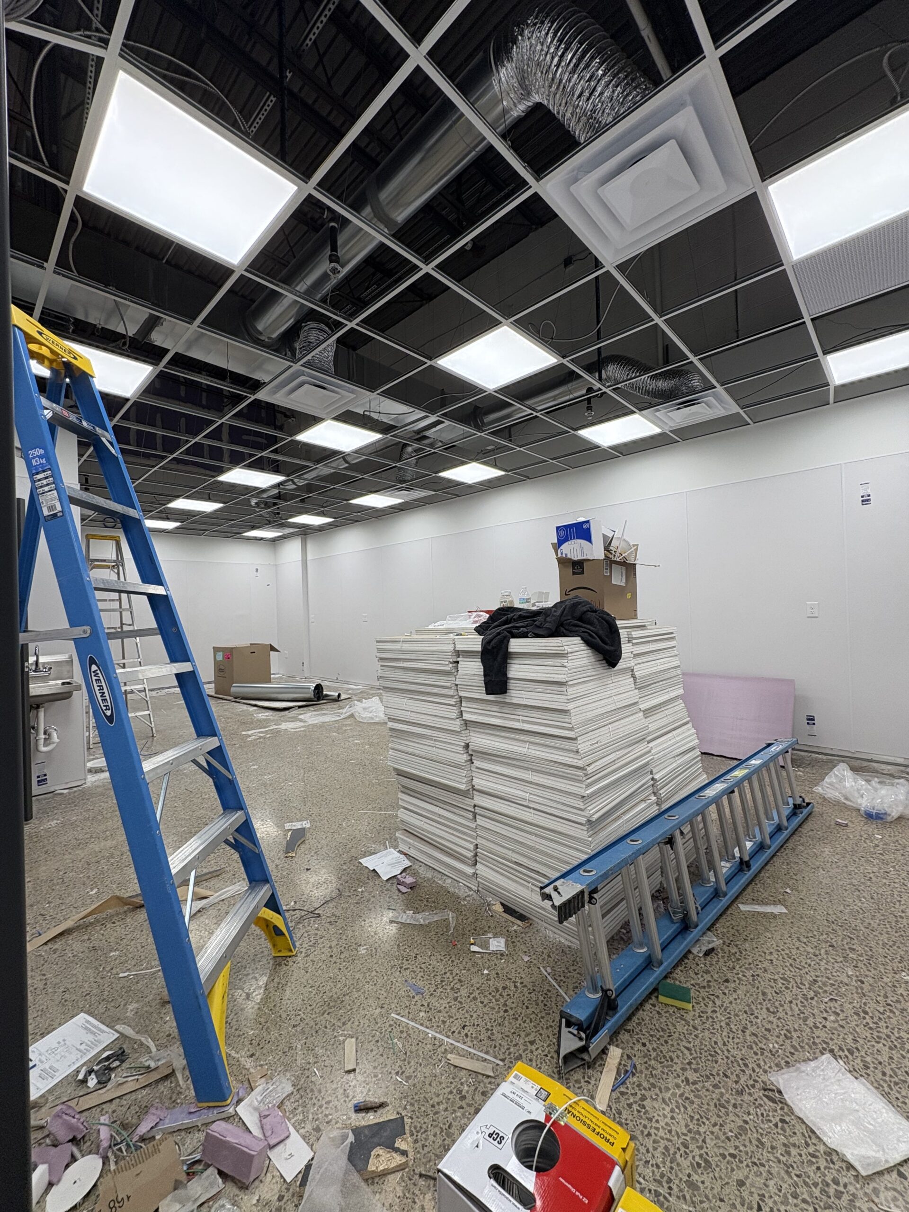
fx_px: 490
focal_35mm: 14
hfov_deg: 85.7
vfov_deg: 102.1
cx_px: 454
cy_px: 606
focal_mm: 2.22
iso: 64
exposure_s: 1/125
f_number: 2.2
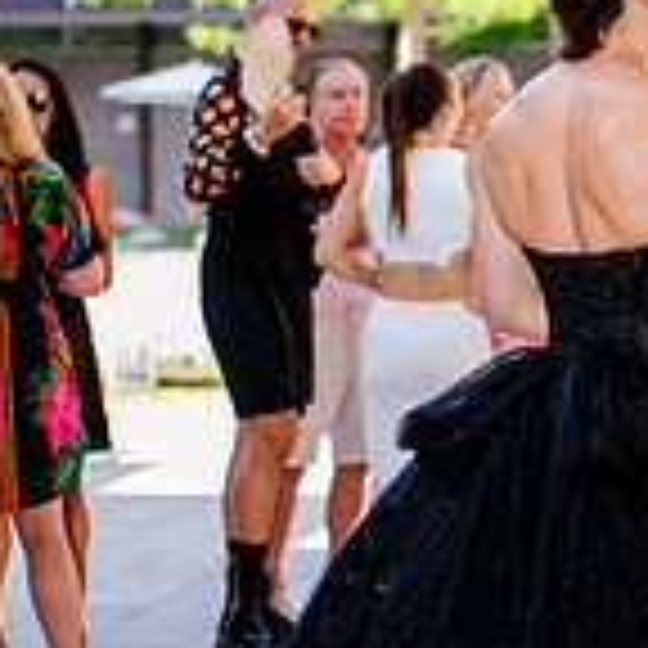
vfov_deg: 9.4
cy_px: 230
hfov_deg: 9.4
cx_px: 587
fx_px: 3939
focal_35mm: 186
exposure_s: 1/160
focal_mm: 70
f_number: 2.8
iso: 200
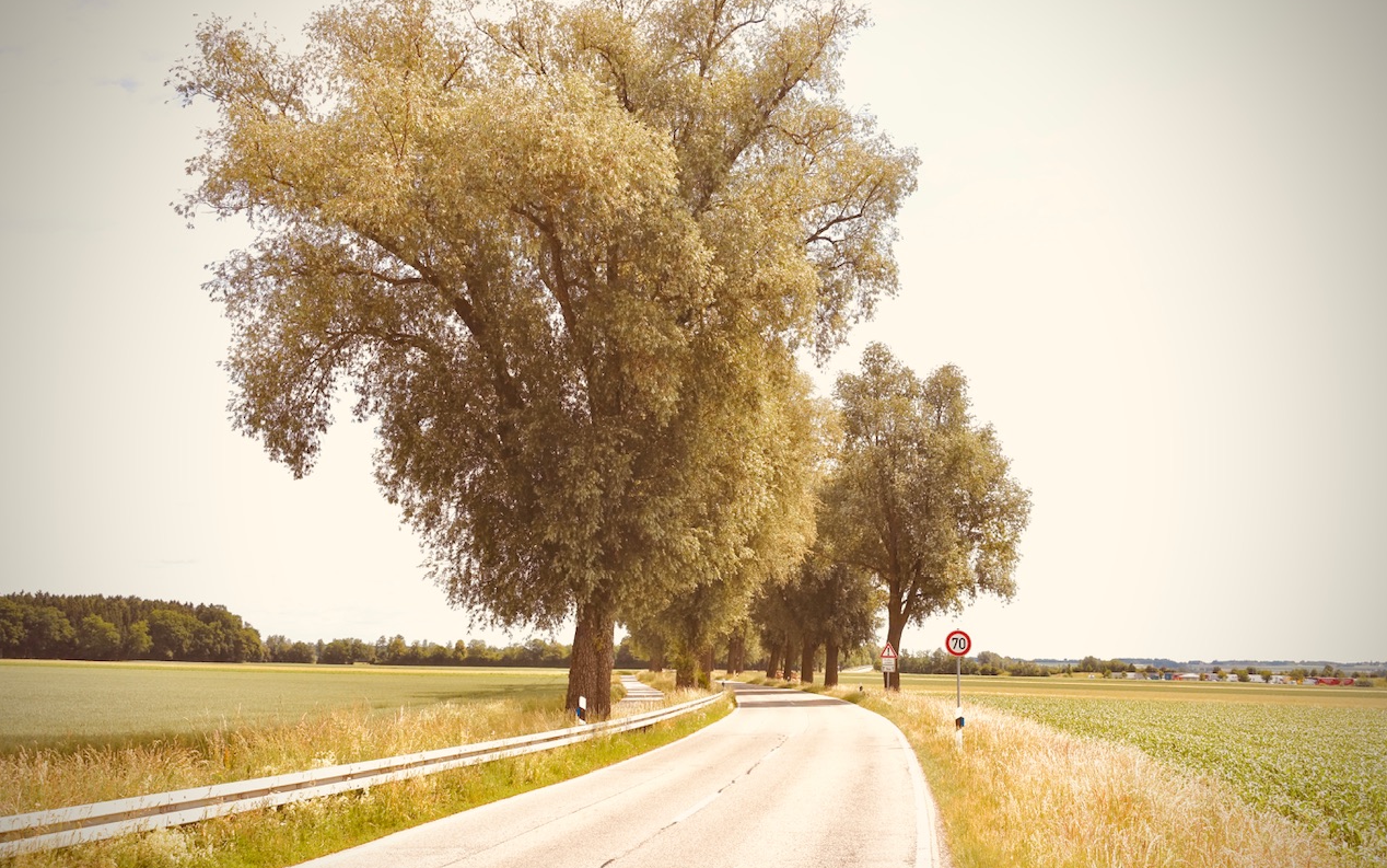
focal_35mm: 36
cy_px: 457
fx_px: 1361
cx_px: 698
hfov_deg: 54.0
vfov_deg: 35.3
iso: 125
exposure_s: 1/800
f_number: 5
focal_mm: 12.99
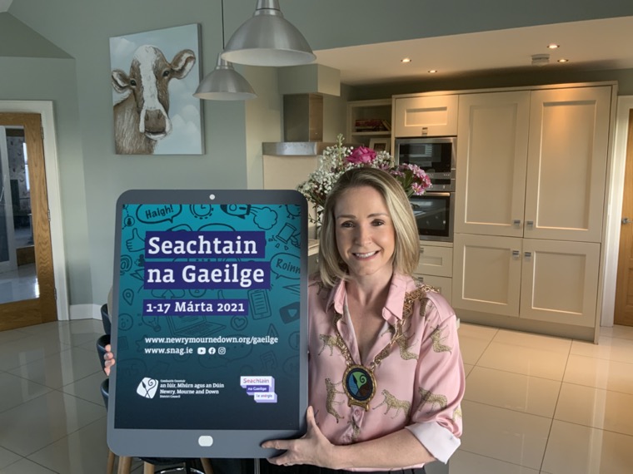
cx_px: 316
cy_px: 237
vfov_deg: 48.2
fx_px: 530
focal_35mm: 29
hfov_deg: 61.7
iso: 64
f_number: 1.8
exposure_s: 1/50
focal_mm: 3
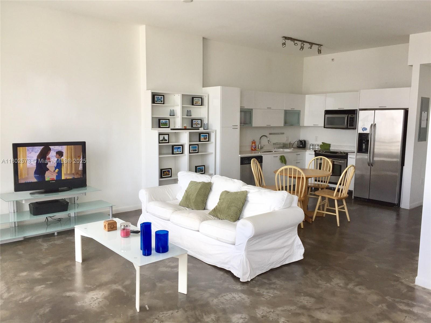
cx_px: 216
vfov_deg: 48.2
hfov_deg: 61.7
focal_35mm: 29
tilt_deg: -7.2
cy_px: 162
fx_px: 361
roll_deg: -0.6
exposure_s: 1/120
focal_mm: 4.15
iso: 40
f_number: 2.2
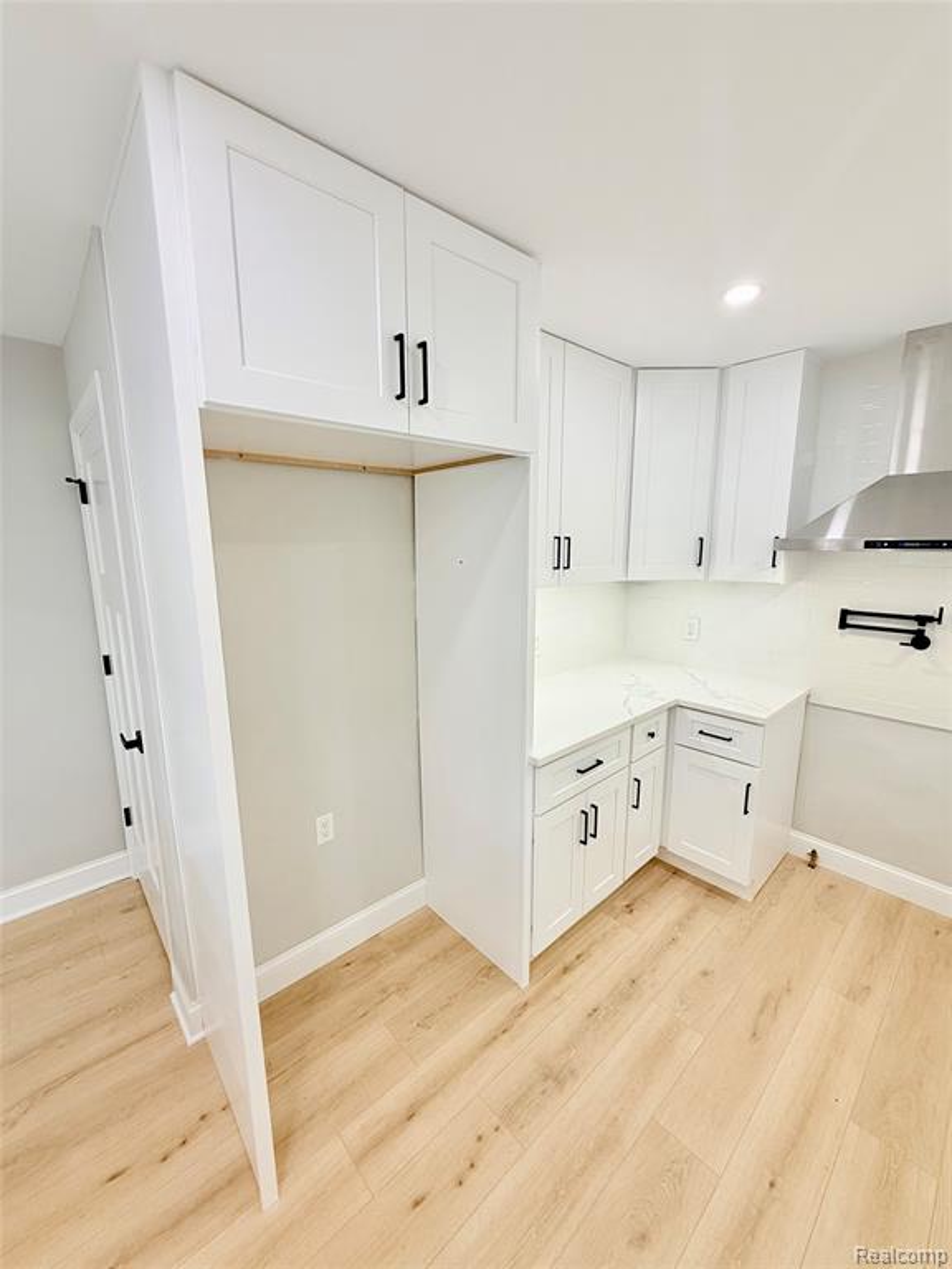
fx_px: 513
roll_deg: -0.5
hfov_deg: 85.7
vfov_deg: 102.1
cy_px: 634
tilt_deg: -9.8
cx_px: 476
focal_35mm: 14
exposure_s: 1/120
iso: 80
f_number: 2.2
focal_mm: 2.22
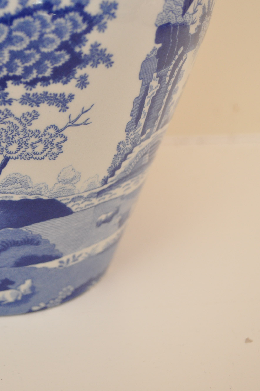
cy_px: 200
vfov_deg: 34.5
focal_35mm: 58
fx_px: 628
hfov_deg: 22.3
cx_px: -16
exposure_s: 1/100
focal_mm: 24
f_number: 5
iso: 640
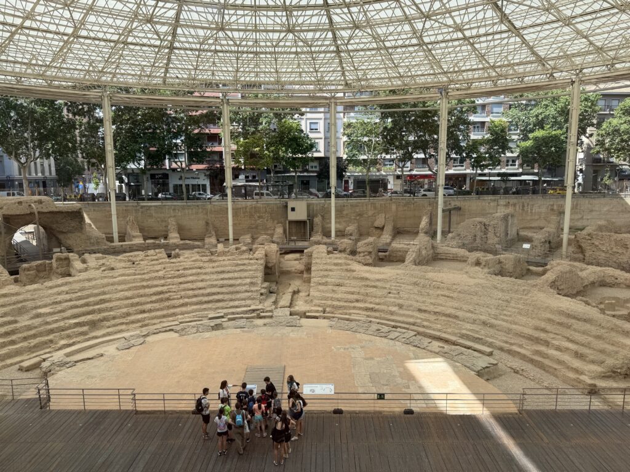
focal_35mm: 24
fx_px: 437
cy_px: 236
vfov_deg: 56.8
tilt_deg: -8.5
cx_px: 315
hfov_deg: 71.6
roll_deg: +0.9
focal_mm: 6.76
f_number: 1.78
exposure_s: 1/765
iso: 80
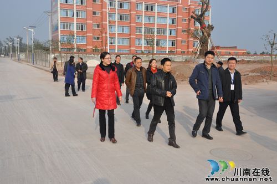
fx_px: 300
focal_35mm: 39
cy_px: 92
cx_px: 138
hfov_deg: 49.6
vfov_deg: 34.1
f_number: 13
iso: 200
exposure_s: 1/160
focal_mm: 26
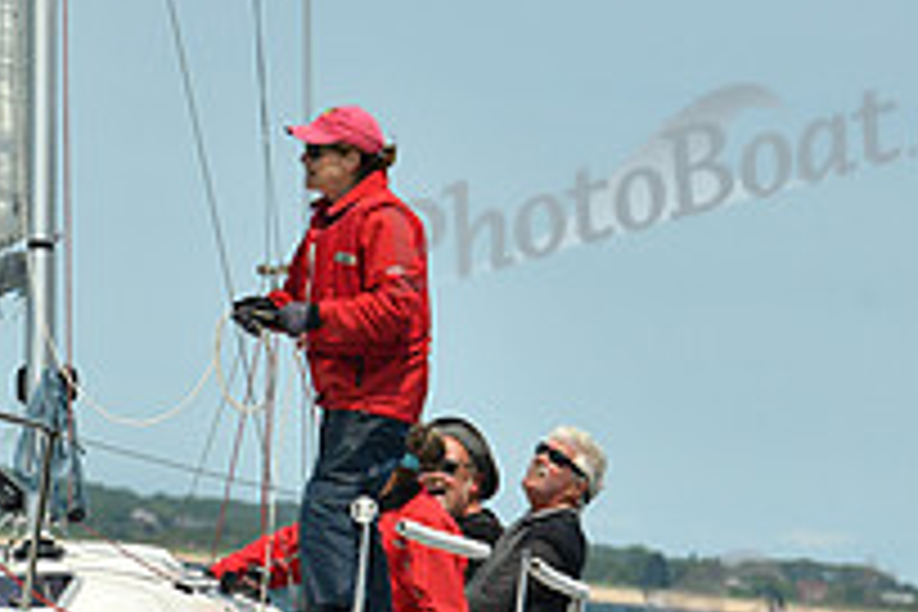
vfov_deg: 2.4
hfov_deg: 3.6
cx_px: 153
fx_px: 14534
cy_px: 475
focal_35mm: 570
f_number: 9
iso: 320
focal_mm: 200
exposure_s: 1/1250
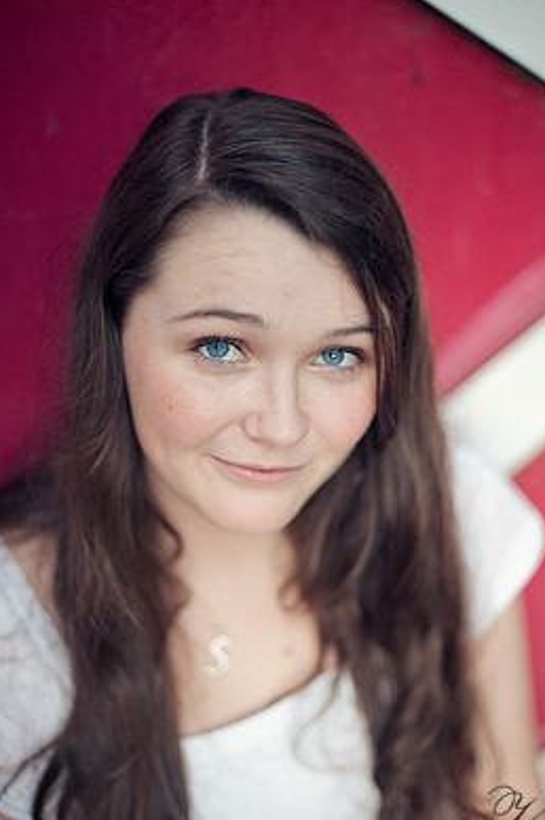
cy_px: 450
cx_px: 307
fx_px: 1319
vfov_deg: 34.5
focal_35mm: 58
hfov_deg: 23.3
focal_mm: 50
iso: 200
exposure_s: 1/200
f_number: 1.4
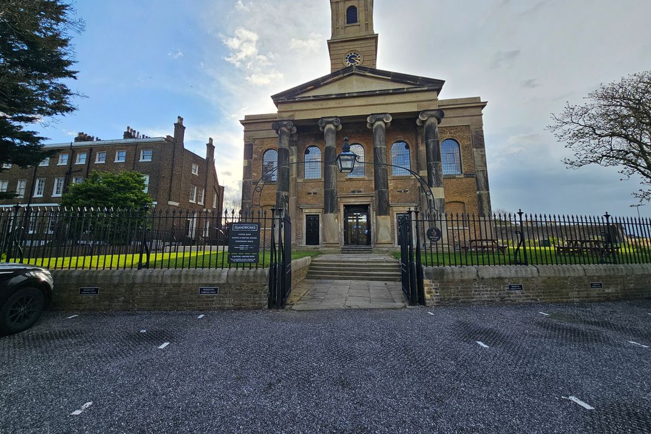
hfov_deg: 104.2
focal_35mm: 14
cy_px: 189
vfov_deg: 80.8
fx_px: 253
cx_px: 315
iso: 50
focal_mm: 2.2
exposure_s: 1/1013
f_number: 2.2
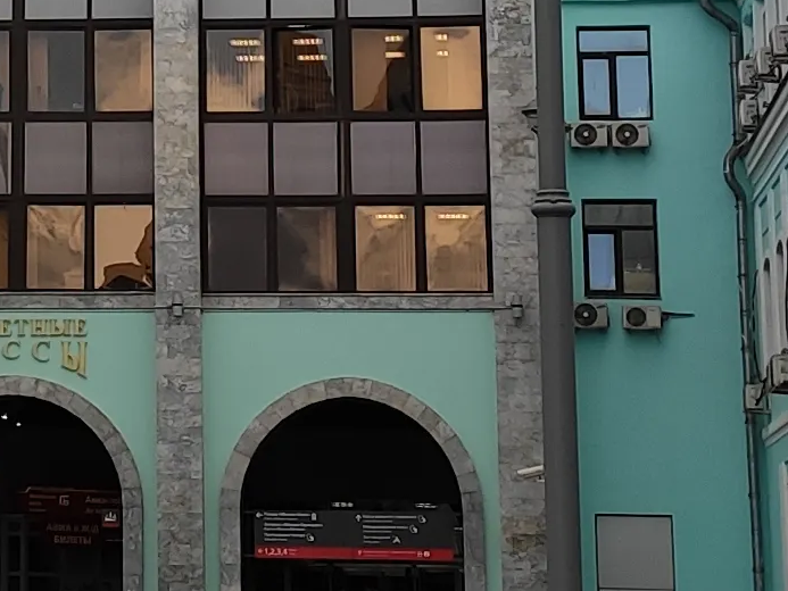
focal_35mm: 150
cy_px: -126
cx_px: -106
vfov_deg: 9.7
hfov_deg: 12.9
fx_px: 3415
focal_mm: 4.77
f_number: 1.75
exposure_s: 1/993
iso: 112
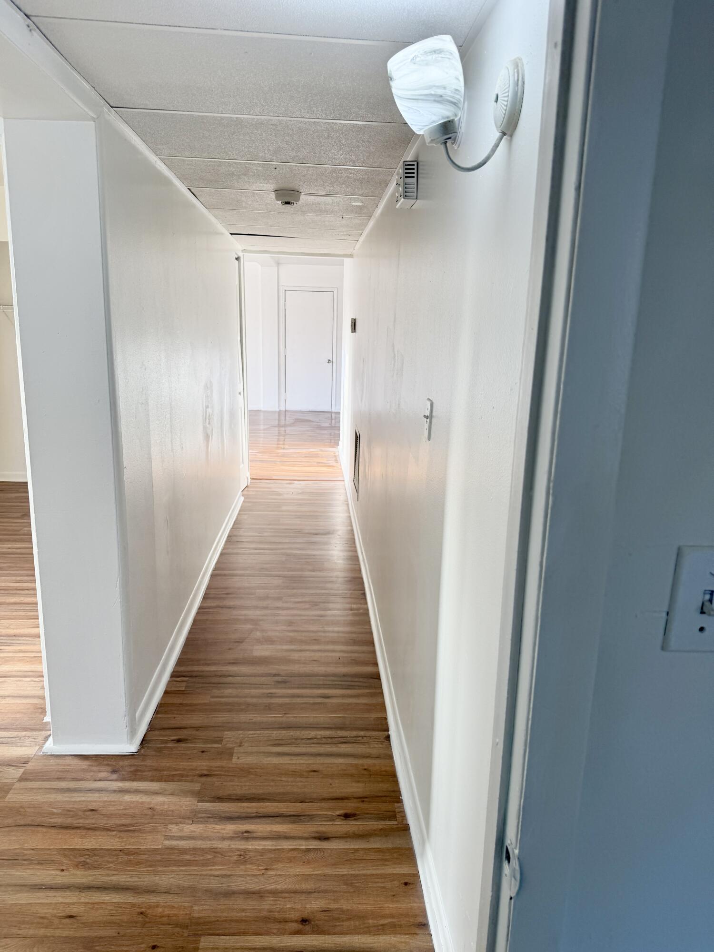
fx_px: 660
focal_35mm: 24
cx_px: 357
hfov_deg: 56.8
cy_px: 476
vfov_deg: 71.6
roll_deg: -1.6
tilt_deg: -13.0
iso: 80
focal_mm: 6.76
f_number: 1.78
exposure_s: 1/120
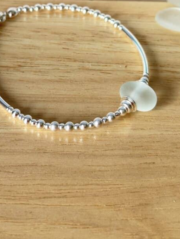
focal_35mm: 80
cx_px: 79
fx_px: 554
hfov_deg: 18.4
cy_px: 40
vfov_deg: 23.9
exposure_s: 1/60
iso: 125
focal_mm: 6.76
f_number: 1.78
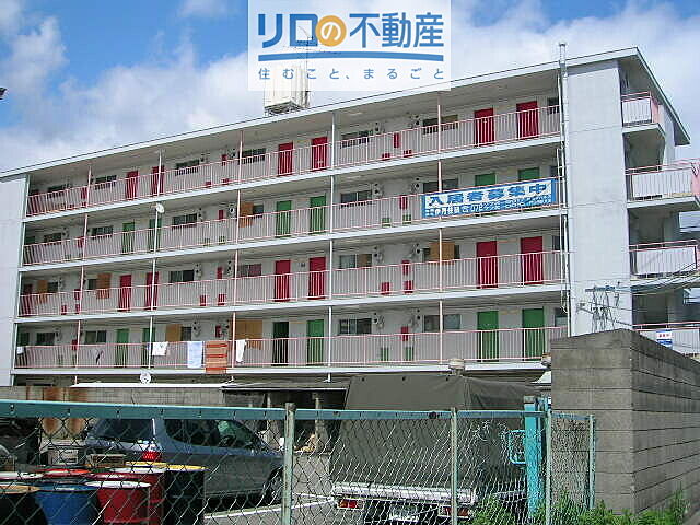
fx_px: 971
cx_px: 350
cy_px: 262
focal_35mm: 48
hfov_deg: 39.7
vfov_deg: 30.3
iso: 50
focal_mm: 7.3
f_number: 5.3
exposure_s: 1/588
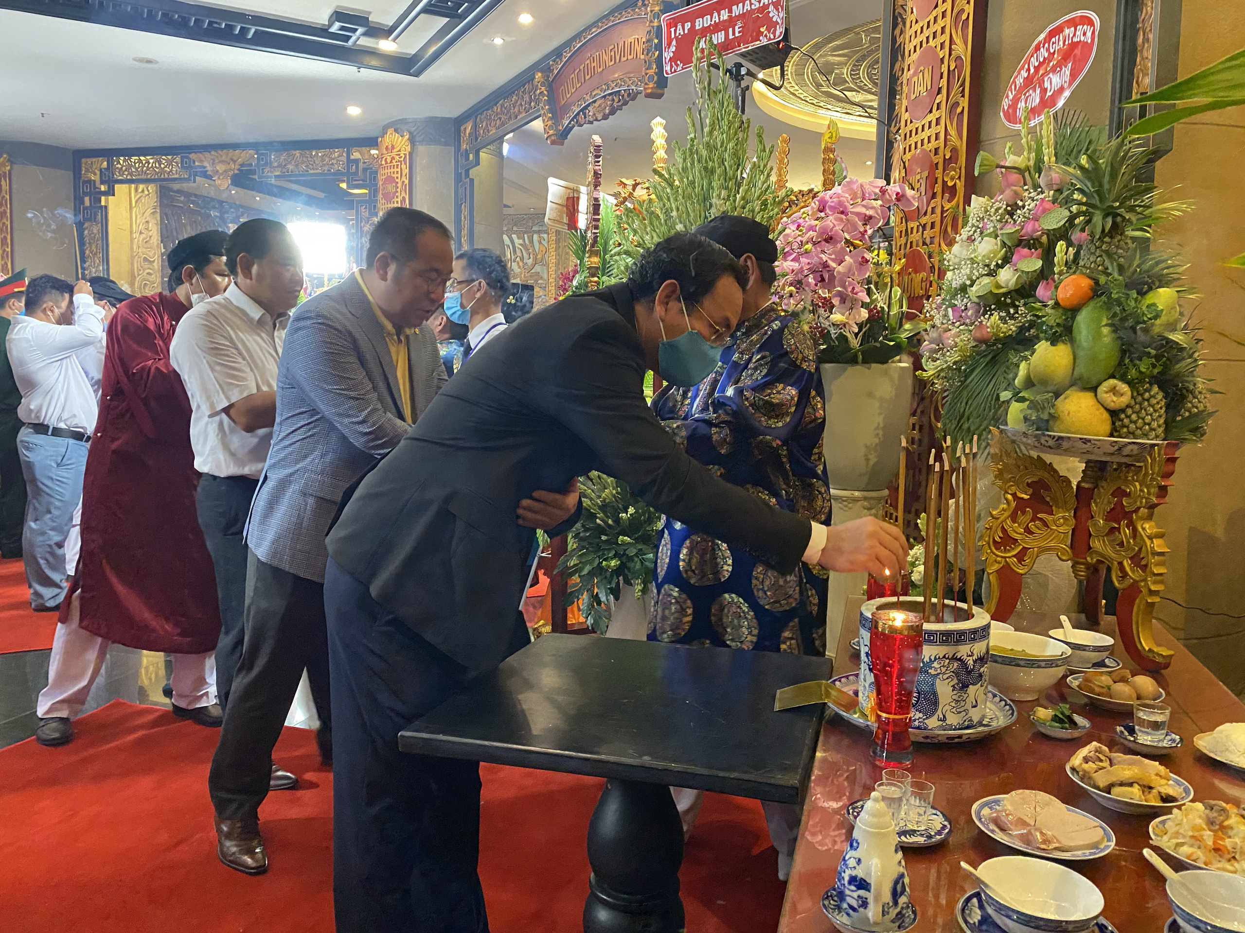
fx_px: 935
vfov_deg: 53.1
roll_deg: -1.9
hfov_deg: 67.3
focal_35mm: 26
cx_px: 622
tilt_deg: -6.5
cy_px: 466
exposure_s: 1/33
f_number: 1.8
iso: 400
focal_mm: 4.25
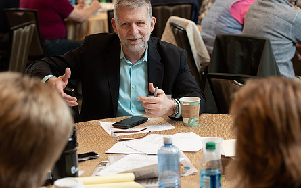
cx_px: 137
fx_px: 763
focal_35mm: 93
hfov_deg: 22.3
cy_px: 63
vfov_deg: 14.0
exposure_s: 1/160
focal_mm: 70
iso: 1250
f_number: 4
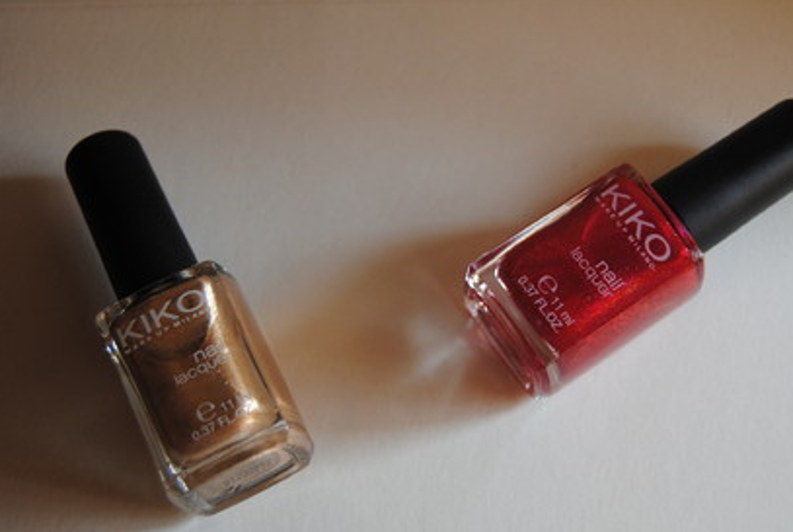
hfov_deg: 33.8
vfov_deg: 23.1
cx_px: 458
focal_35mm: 59
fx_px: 1302
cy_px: 257
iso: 200
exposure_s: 1/40
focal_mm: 32
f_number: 4.5
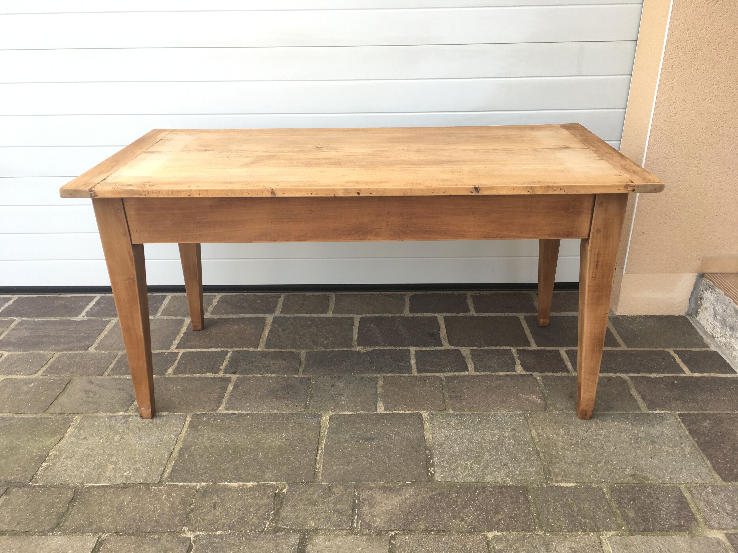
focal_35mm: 29
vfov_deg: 48.2
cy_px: 276
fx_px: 618
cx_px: 369
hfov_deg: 61.7
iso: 25
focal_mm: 4.15
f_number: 2.2
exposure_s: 1/133
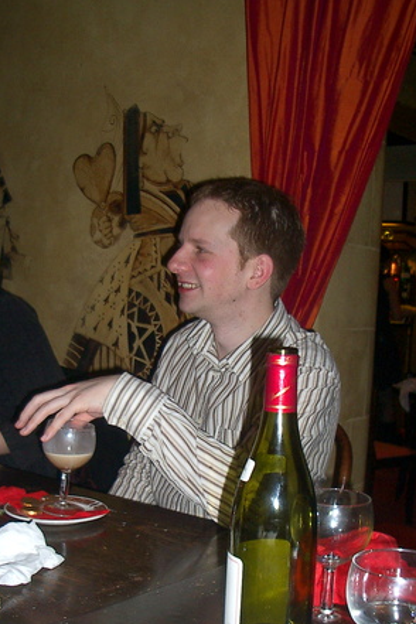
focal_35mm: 49
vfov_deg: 40.0
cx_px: 190
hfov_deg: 27.5
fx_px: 849
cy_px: 393
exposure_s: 1/40
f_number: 2.6
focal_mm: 5.8
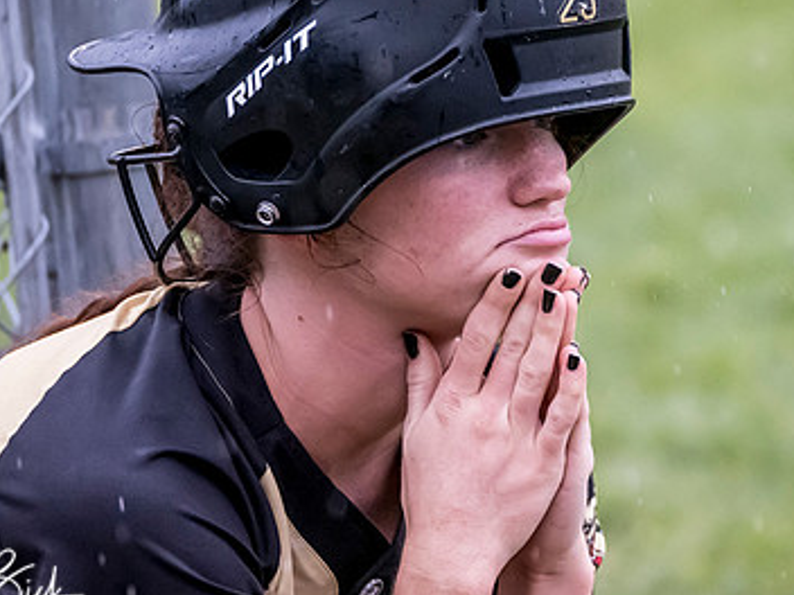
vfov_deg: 2.7
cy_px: 227
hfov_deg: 3.6
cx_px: 417
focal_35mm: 556
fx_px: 12753
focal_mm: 168
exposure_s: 1/1000
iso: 4000
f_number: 3.9
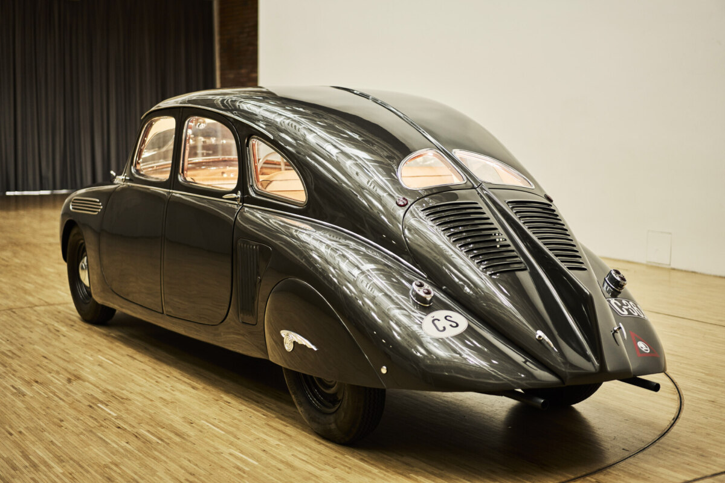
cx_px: 362
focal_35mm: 55
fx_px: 1108
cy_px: 242
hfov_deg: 36.2
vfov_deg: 24.6
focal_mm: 55
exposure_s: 1/30
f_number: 1.8
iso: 400
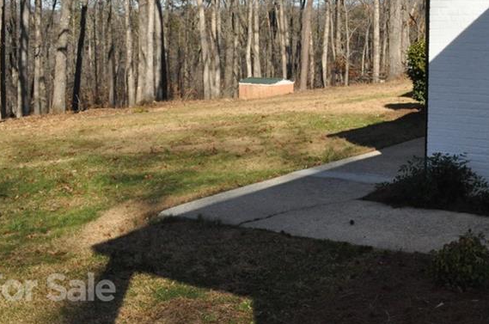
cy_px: 35
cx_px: 418
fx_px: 732
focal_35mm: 54
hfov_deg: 35.3
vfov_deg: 24.3
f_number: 18
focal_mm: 20
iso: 1250
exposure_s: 1/200
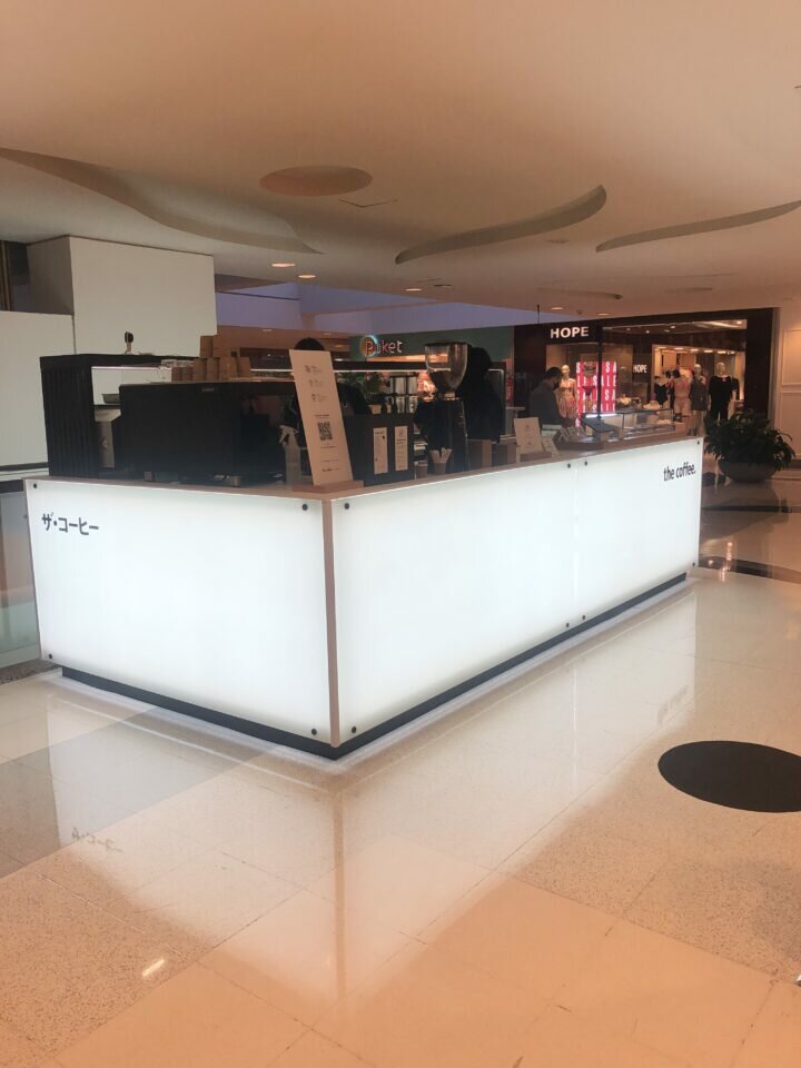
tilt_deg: -9.9
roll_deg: +1.8
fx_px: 864
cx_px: 400
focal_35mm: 28
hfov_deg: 49.7
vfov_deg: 63.4
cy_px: 534
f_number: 1.8
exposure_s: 1/120
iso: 25
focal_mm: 4
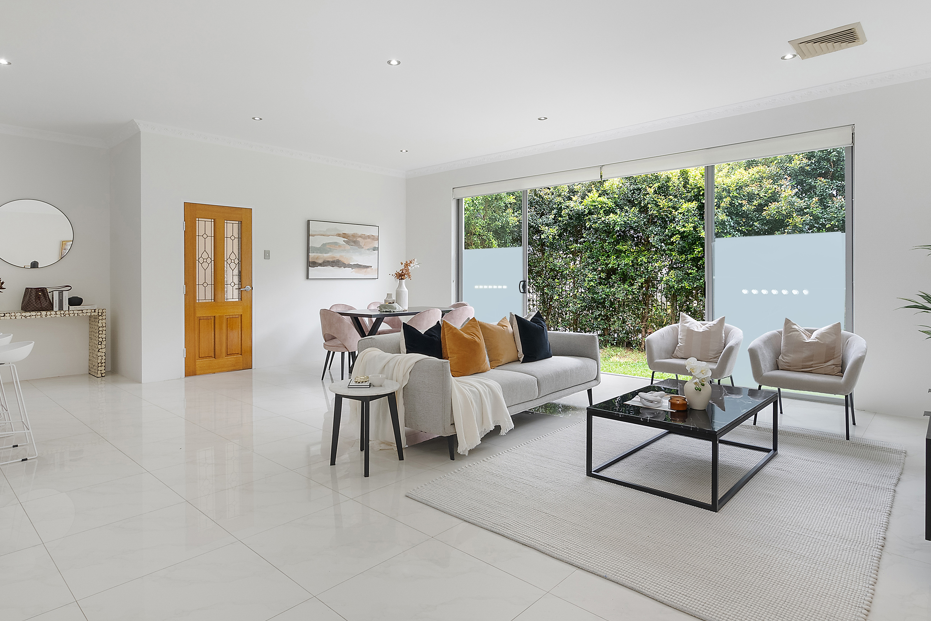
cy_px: 294
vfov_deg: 61.9
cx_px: 450
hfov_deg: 83.9
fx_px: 517
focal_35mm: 20
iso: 400
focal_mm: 16
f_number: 11
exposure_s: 1/25
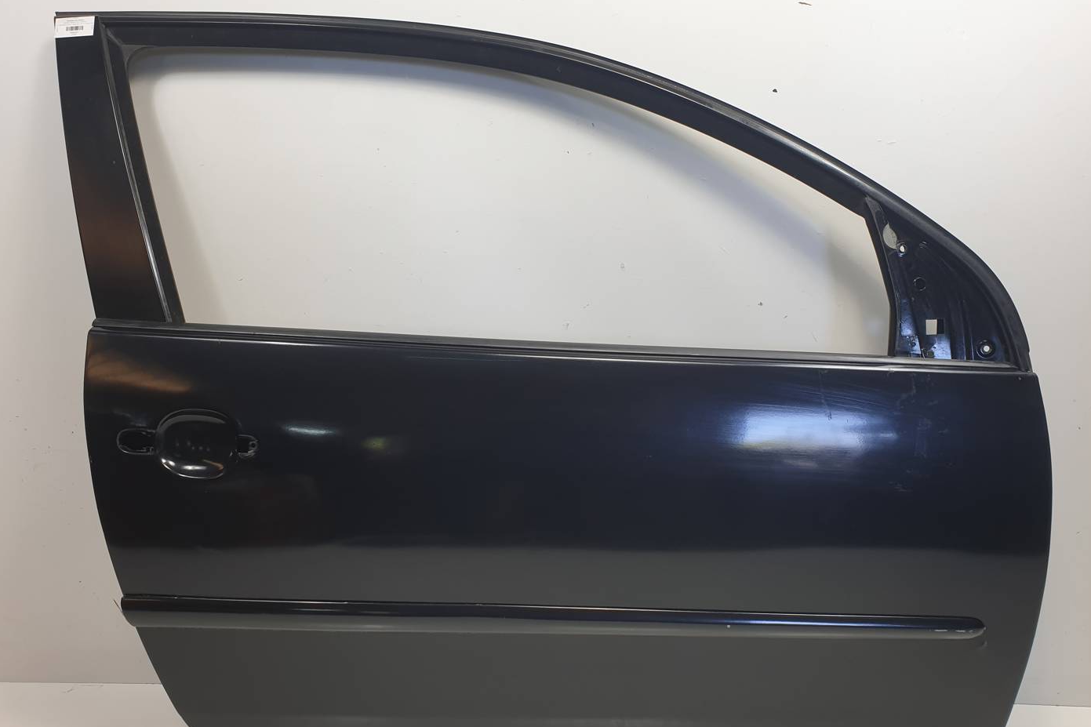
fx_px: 848
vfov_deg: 46.4
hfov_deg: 65.5
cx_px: 549
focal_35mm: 28
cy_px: 383
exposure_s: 1/100
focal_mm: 4.3
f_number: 2.4
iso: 64
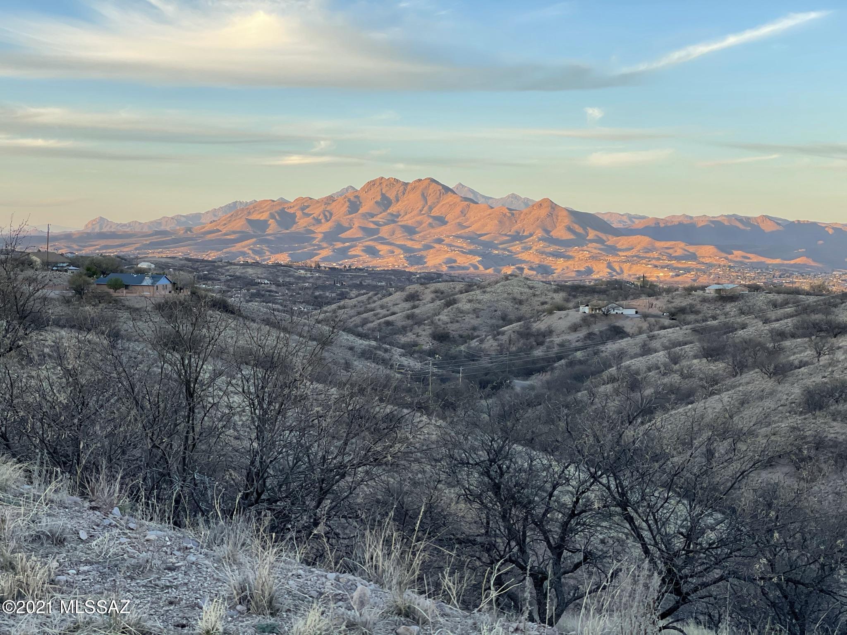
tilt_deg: -3.2
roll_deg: -1.5
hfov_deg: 36.8
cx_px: 424
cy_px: 318
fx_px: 1272
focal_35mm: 52
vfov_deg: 28.0
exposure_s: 1/261
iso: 25
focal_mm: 6
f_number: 2
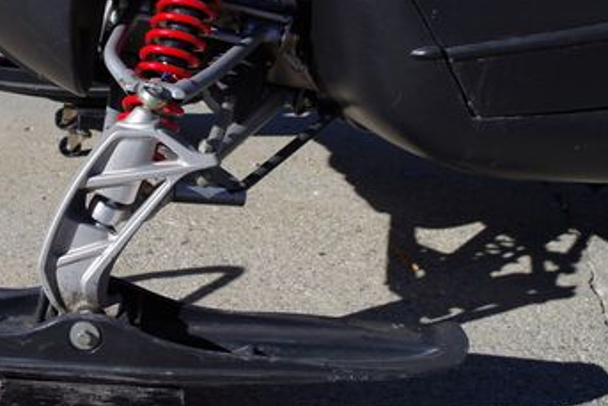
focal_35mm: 56
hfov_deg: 34.3
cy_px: 54
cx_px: 106
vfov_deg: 23.7
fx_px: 946
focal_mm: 20
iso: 100
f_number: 5
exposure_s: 1/500
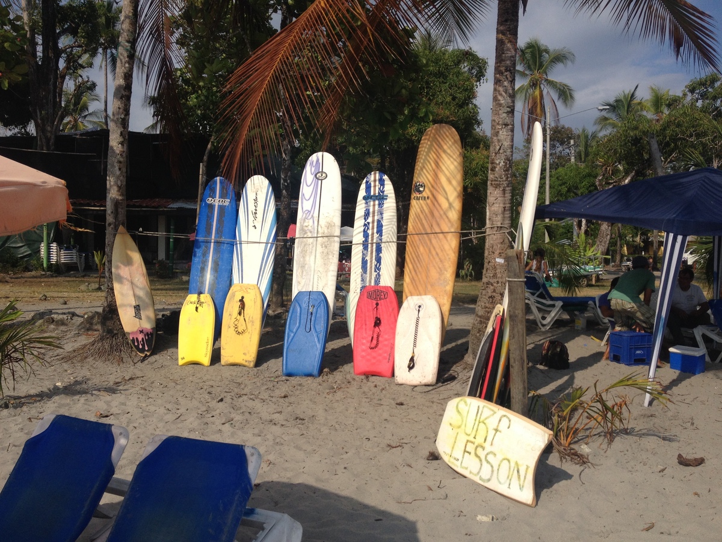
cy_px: 271
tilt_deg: -3.7
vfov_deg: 40.7
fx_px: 730
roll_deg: +0.4
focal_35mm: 35
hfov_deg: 52.6
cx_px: 361
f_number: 2.4
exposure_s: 1/3247
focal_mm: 4.28
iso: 50
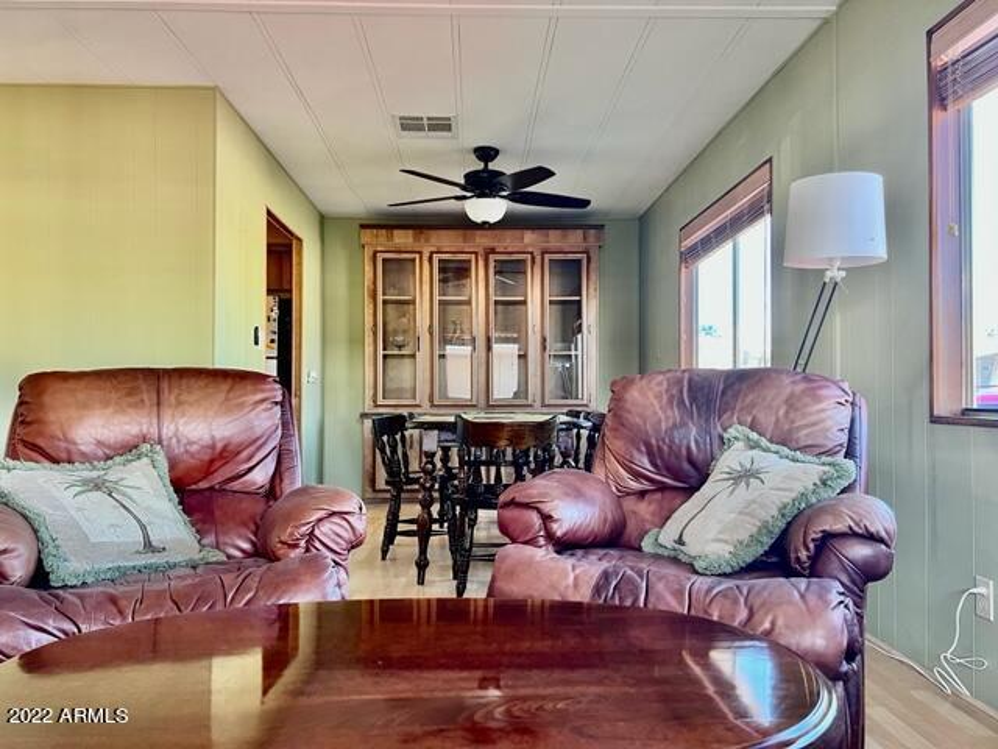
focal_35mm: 26
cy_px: 374
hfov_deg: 67.3
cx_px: 499
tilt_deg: +1.2
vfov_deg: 53.1
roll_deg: -0.2
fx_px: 750
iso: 125
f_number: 1.5
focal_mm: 5.7
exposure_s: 1/60
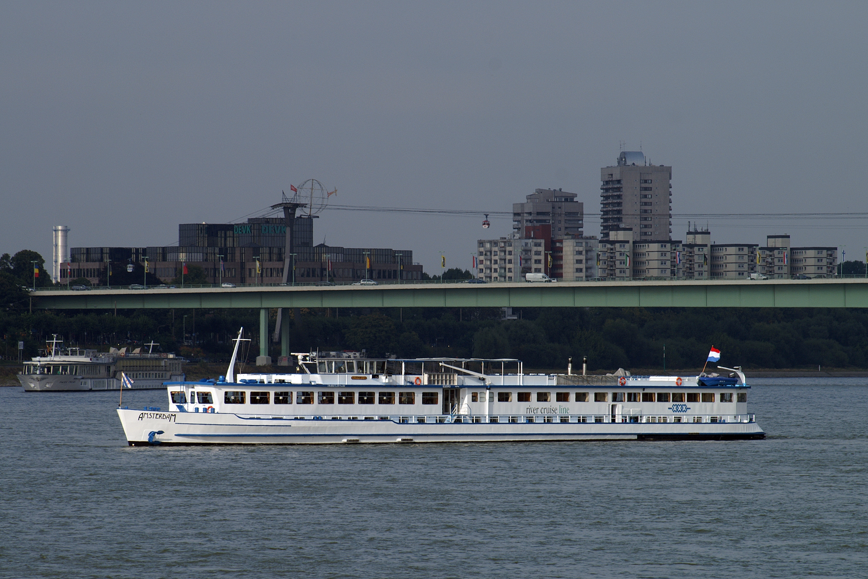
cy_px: 298
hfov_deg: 7.3
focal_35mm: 281
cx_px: 418
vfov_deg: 4.9
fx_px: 6774
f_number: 11
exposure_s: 1/250
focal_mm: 180
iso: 100
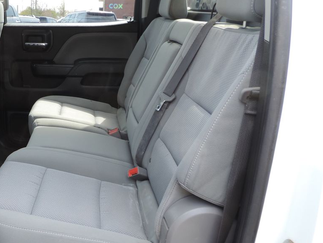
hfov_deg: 45.1
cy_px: 151
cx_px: 78
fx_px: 373
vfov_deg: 35.8
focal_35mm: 40
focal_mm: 4.3
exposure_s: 1/60
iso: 80
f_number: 3
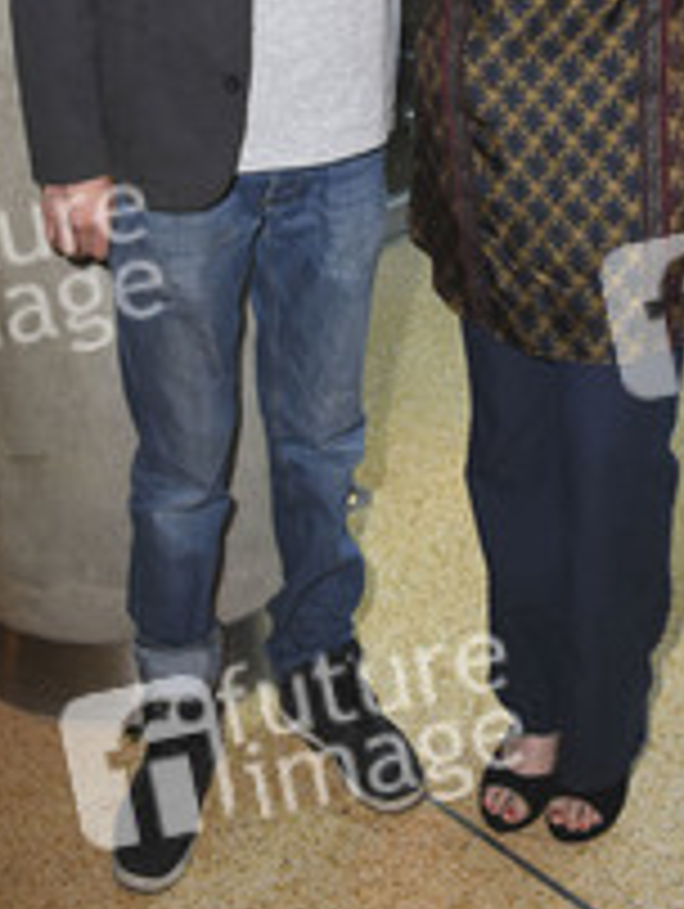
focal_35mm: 57
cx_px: 423
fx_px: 1499
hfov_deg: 25.6
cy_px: 68
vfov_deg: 31.9
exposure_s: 1/125
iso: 800
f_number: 5.6
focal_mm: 20
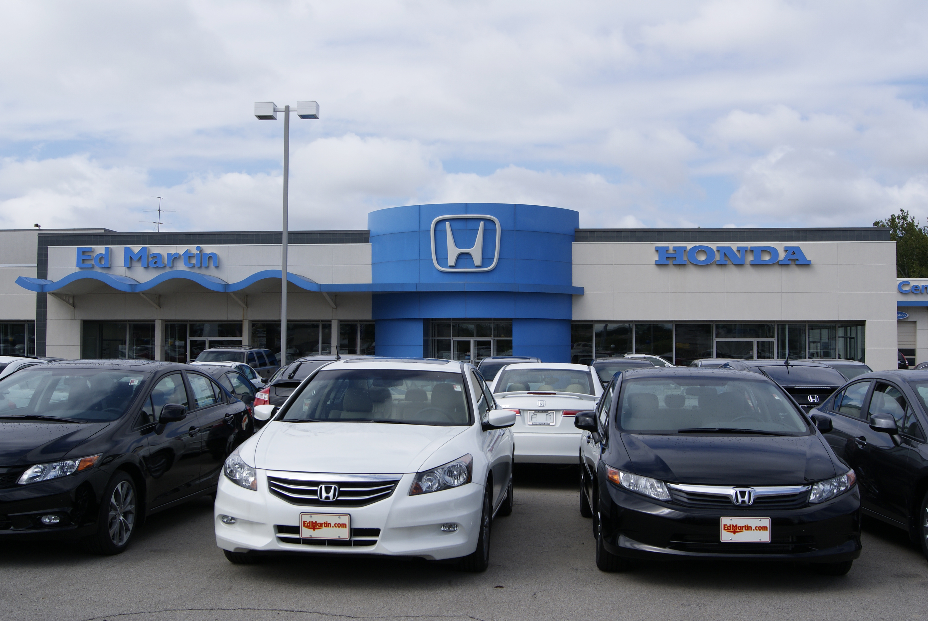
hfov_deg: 49.5
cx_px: 464
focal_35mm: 39
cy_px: 310
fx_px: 1007
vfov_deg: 34.3
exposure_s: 1/200
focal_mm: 26
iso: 100
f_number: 11
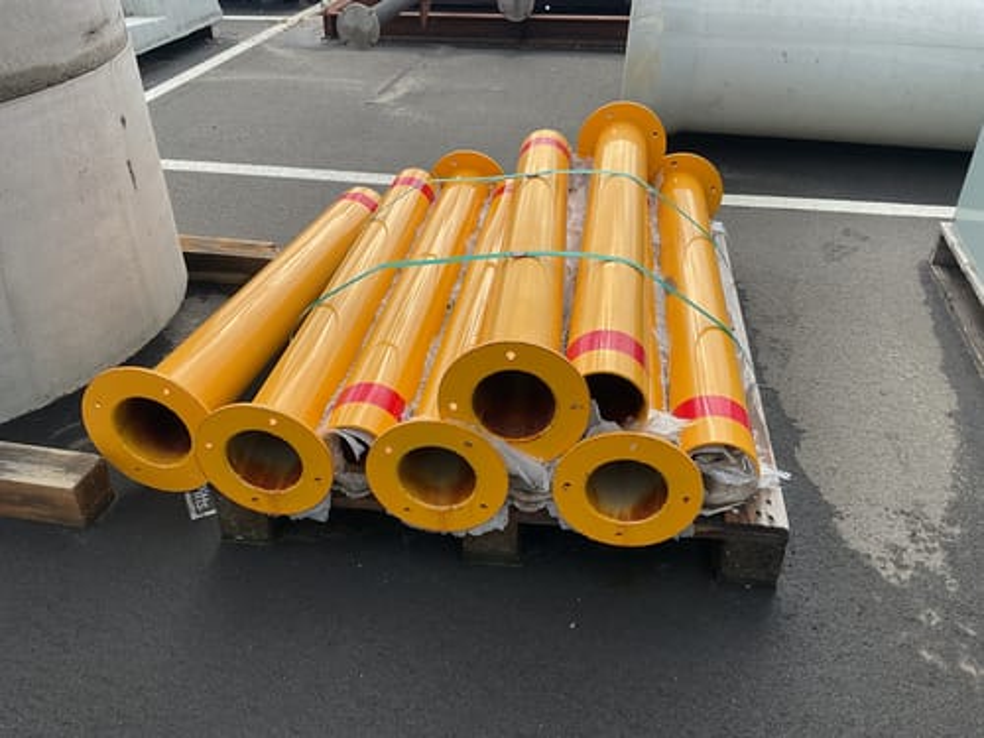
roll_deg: +2.7
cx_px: 492
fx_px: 824
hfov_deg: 61.7
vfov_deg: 48.2
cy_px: 369
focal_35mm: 29
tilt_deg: -31.9
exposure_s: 1/1168
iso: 16
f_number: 1.8
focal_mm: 3
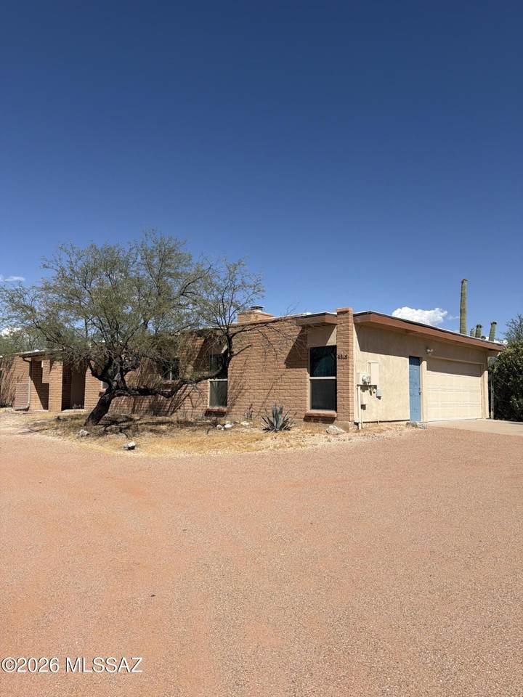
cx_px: 262
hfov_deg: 56.8
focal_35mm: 24
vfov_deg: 71.6
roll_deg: +0.2
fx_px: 483
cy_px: 348
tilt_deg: +5.6
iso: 80
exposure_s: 1/7353
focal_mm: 6.76
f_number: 1.78
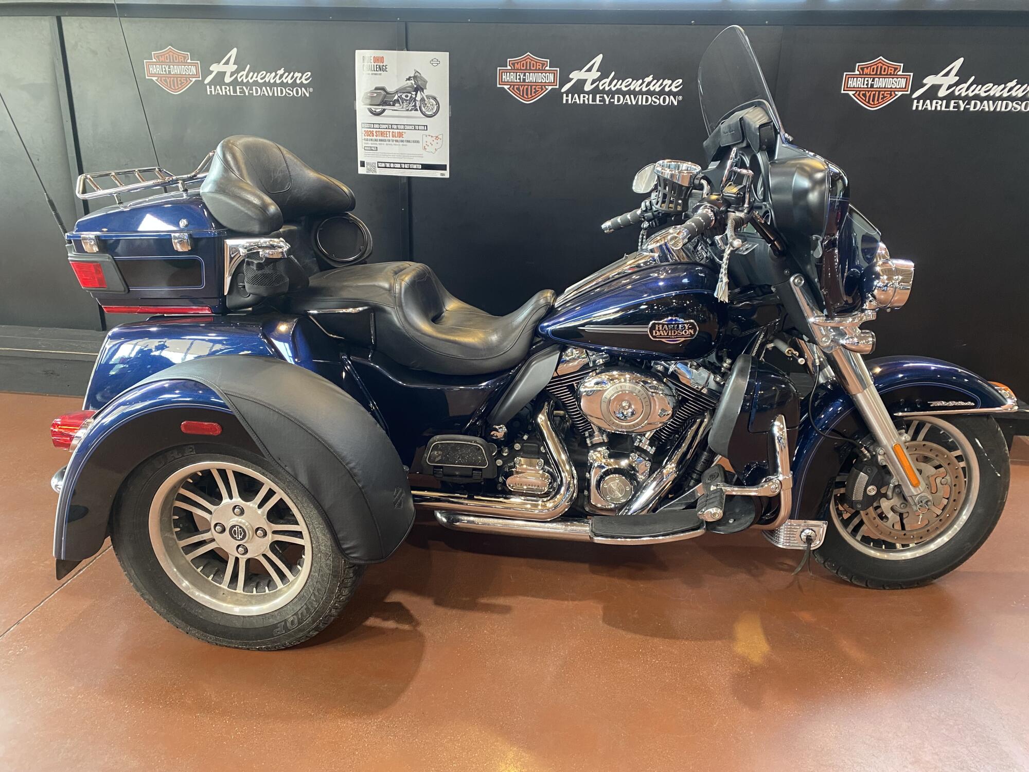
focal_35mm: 26
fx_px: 773
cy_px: 386
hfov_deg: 67.3
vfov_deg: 53.1
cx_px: 514
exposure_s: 1/60
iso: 200
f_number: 1.8
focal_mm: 4.25
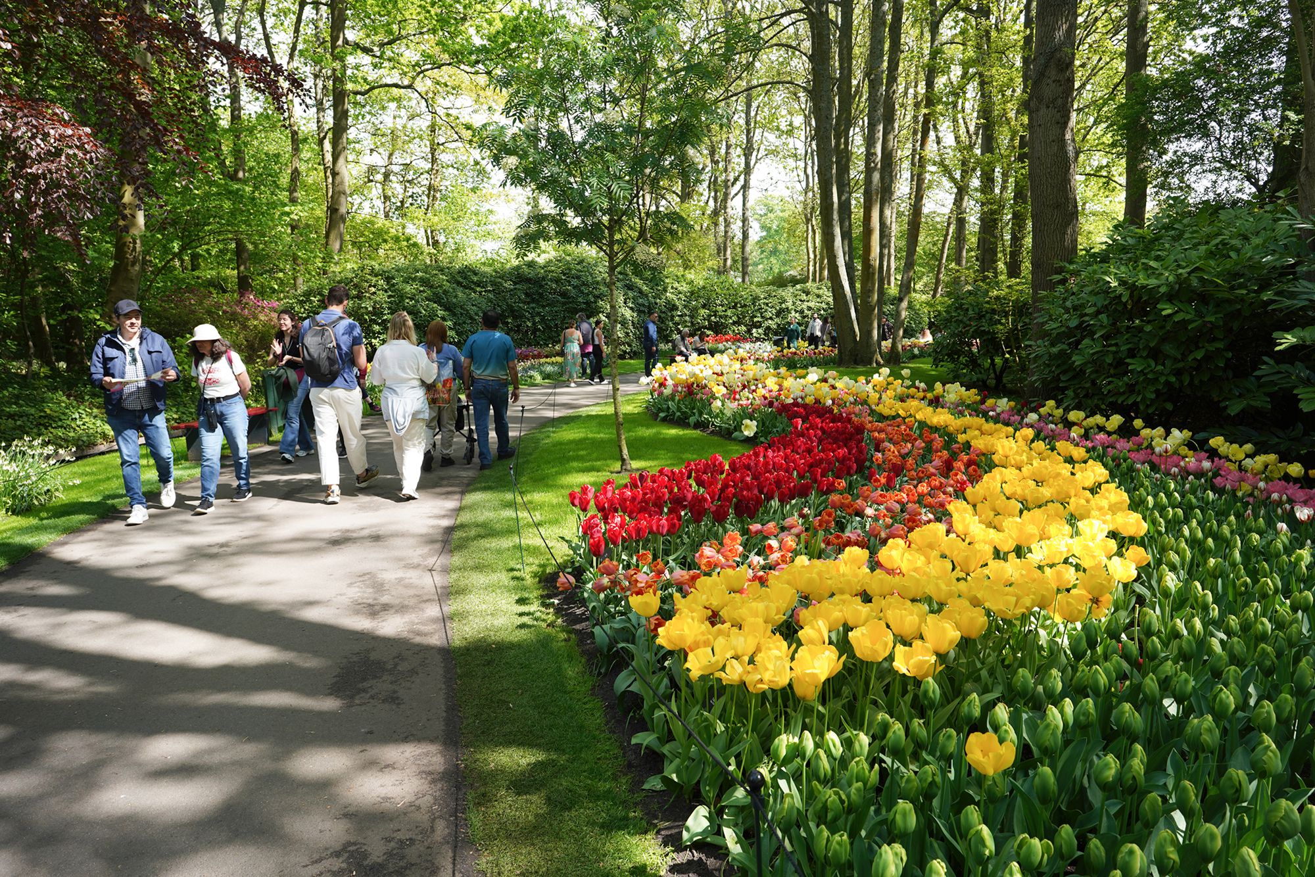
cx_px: 658
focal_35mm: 24
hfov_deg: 73.7
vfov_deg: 53.1
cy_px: 438
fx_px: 877
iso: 100
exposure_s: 1/100
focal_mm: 24
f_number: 5.6
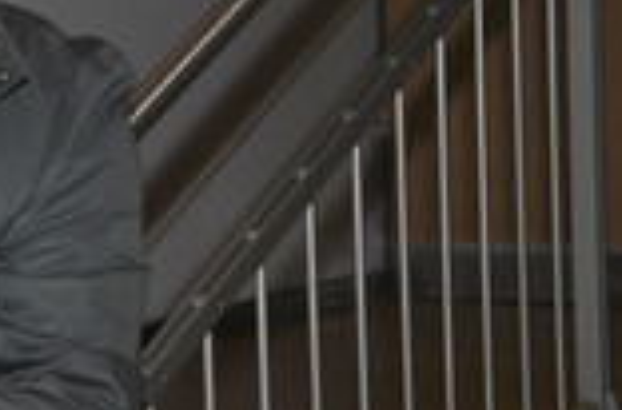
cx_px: -209
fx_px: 1998
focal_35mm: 116
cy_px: 203
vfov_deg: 11.7
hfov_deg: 16.6
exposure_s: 1/80
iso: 500
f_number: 6.3
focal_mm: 40
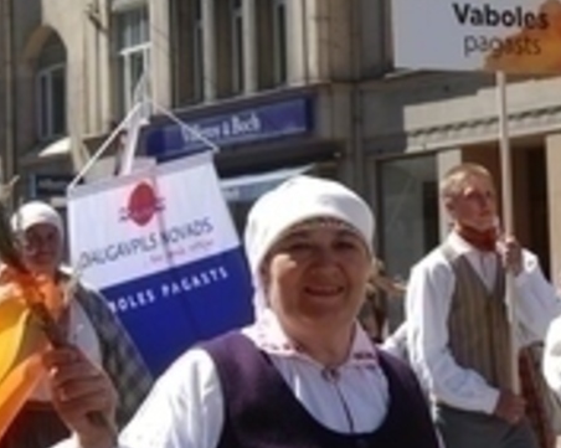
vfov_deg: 13.7
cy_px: 213
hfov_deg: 16.9
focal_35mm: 112
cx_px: 509
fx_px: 1858
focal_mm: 28
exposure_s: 1/200
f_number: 7.1
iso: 100
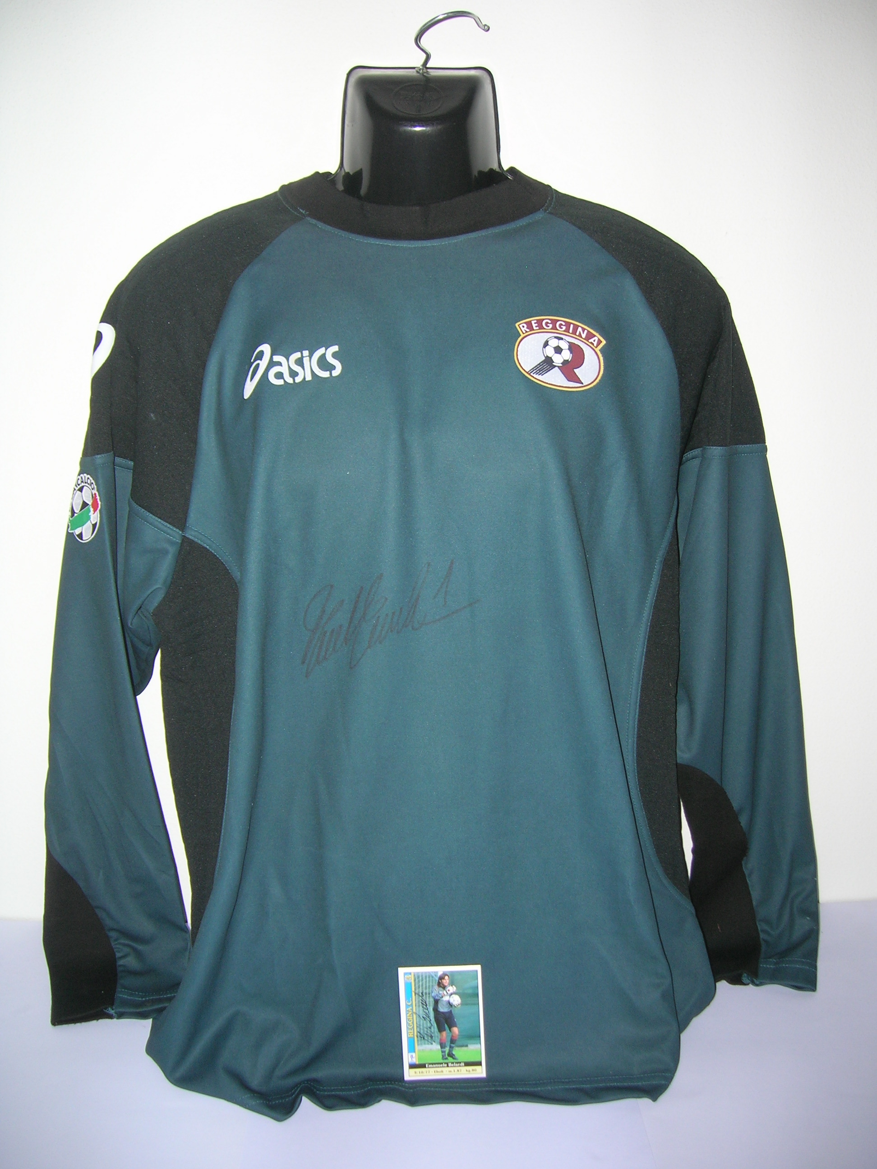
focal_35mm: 34
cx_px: 438
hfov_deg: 41.8
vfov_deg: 54.0
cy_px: 584
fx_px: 1149
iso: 50
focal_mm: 5.7
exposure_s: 1/60.1
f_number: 2.9
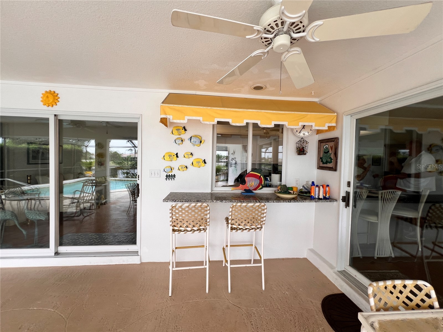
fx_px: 166
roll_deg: -1.3
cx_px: 222
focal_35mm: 13
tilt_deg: -2.2
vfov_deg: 89.9
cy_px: 166
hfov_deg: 106.2
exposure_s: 1/99
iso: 40
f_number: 1.8
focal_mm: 1.57
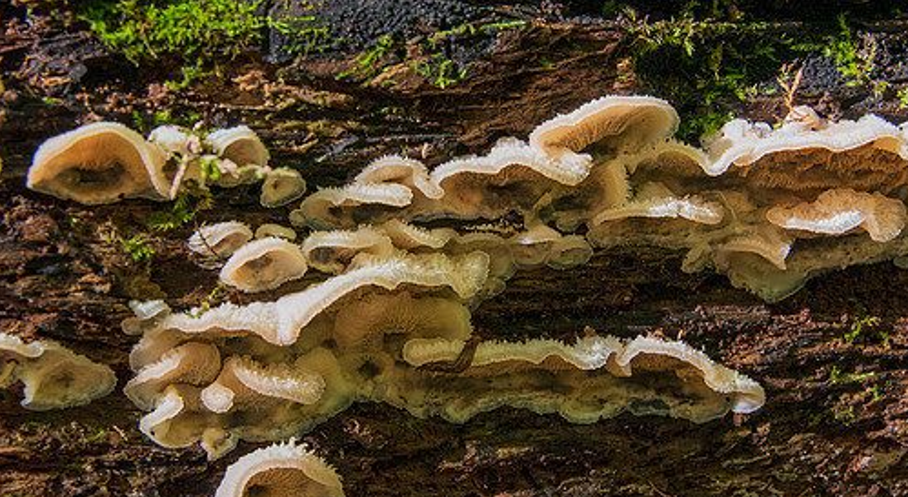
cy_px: 225
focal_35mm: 76
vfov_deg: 15.6
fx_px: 1818
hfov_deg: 28.0
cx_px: 457
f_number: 11
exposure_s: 1/80
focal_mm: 62
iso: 3600
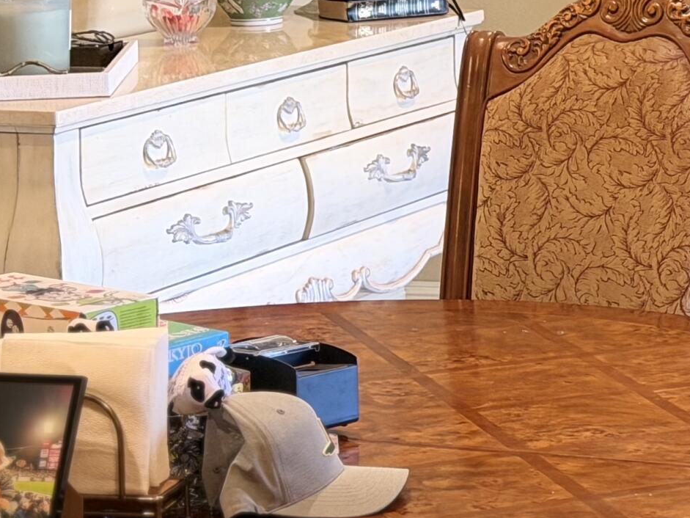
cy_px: -152
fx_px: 3050
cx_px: 1027
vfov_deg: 9.5
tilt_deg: -4.0
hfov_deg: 12.3
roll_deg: +0.4
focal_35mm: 153
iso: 200
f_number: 1.78
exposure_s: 1/40
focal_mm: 6.76
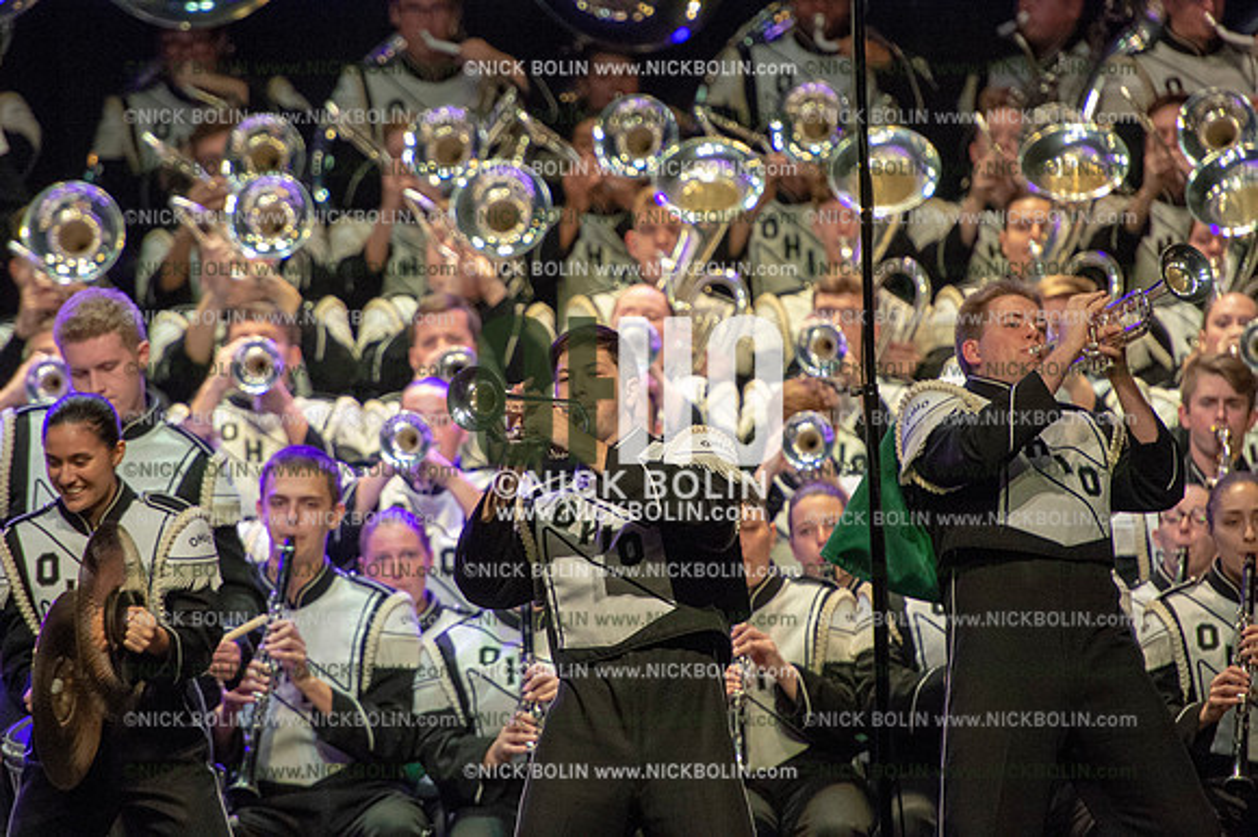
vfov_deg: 3.6
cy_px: 418
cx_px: 629
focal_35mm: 380
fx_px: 13271
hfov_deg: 5.4
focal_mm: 380
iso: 8000
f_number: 5.6
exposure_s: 1/400
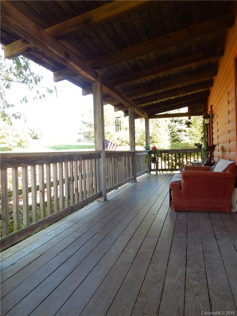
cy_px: 158
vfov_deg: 69.4
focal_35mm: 25
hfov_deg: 54.9
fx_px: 228
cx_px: 118
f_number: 3.1
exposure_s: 1/60
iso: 125
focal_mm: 4.5
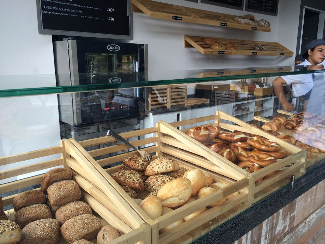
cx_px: 162
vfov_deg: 48.2
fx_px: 272
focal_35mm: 29
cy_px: 122
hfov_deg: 61.7
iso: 32
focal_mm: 4.15
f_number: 2.2
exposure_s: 1/227
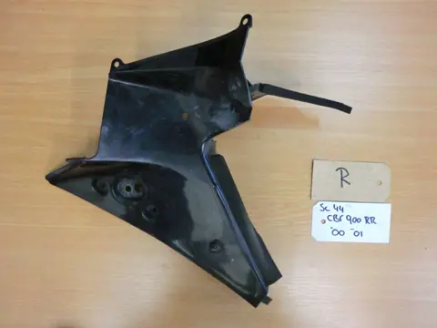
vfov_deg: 51.4
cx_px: 218
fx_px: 341
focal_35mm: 27
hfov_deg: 65.3
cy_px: 164
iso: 500
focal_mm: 4.9
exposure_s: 1/60
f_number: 3.2
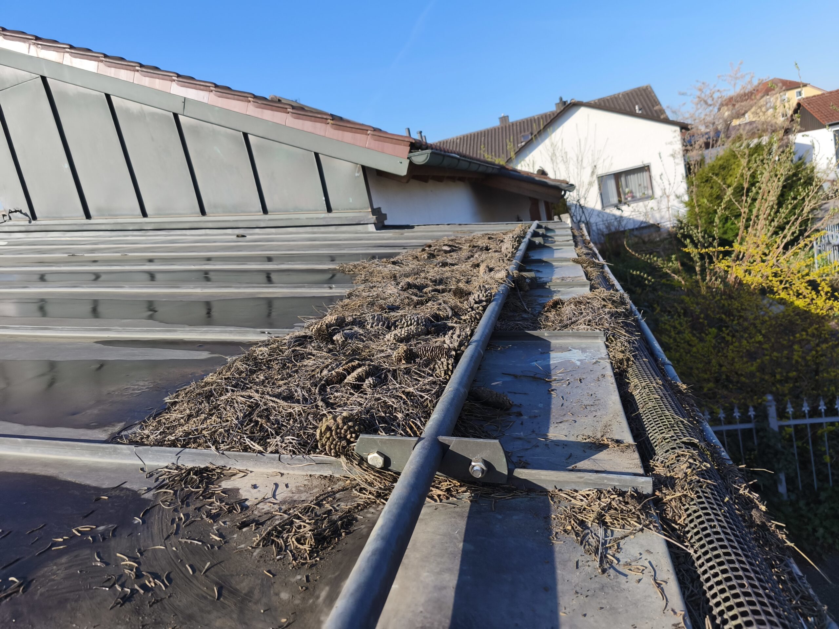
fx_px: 557
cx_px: 420
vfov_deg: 58.9
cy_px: 314
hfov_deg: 73.9
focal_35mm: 23
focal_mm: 5.35
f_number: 1.7
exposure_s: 1/2404
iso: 80
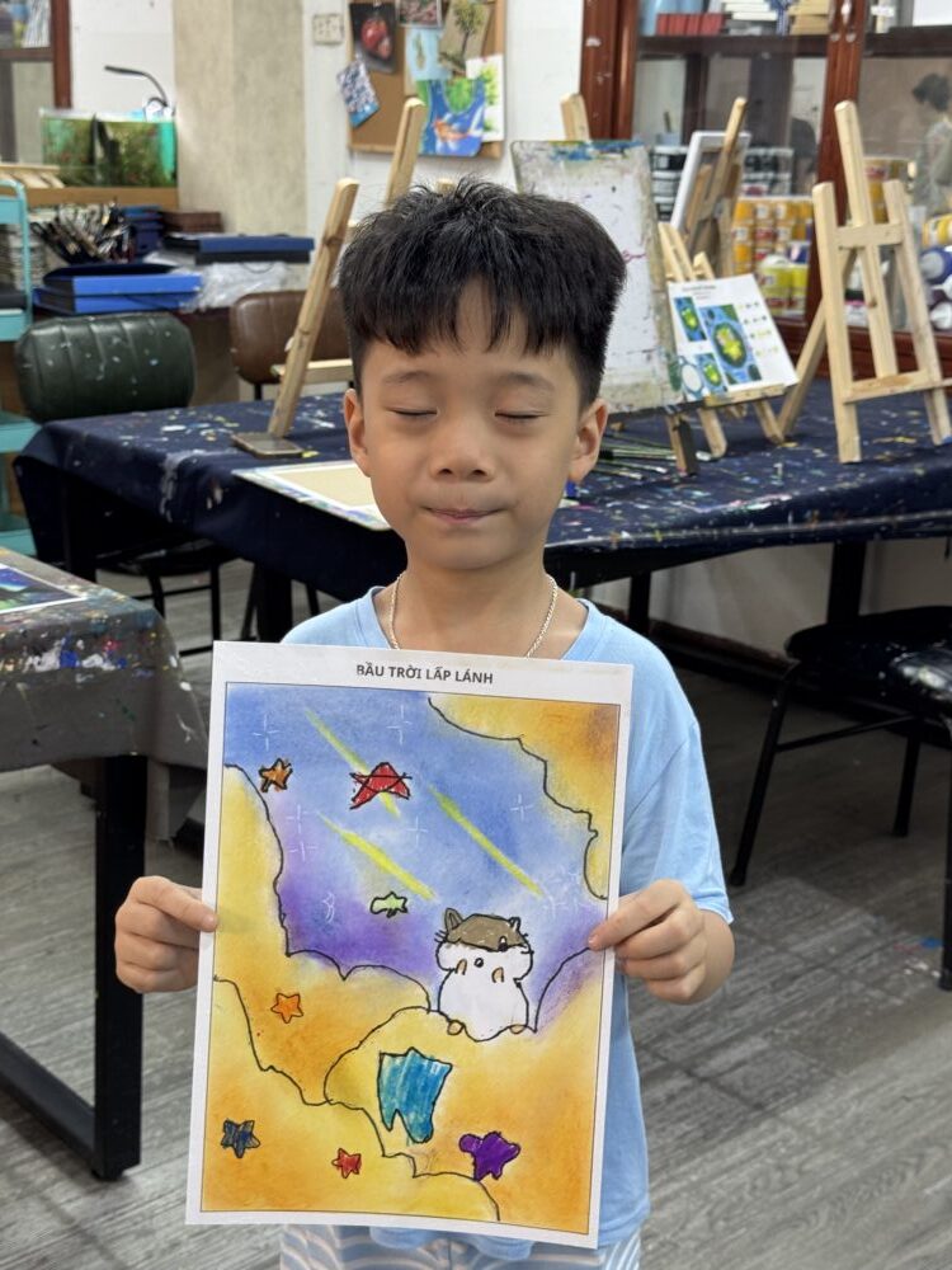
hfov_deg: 30.3
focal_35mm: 48
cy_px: 635
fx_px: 1760
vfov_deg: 39.7
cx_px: 476
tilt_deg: -15.7
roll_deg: -1.3
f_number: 1.78
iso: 50
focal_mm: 6.76
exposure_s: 1/50
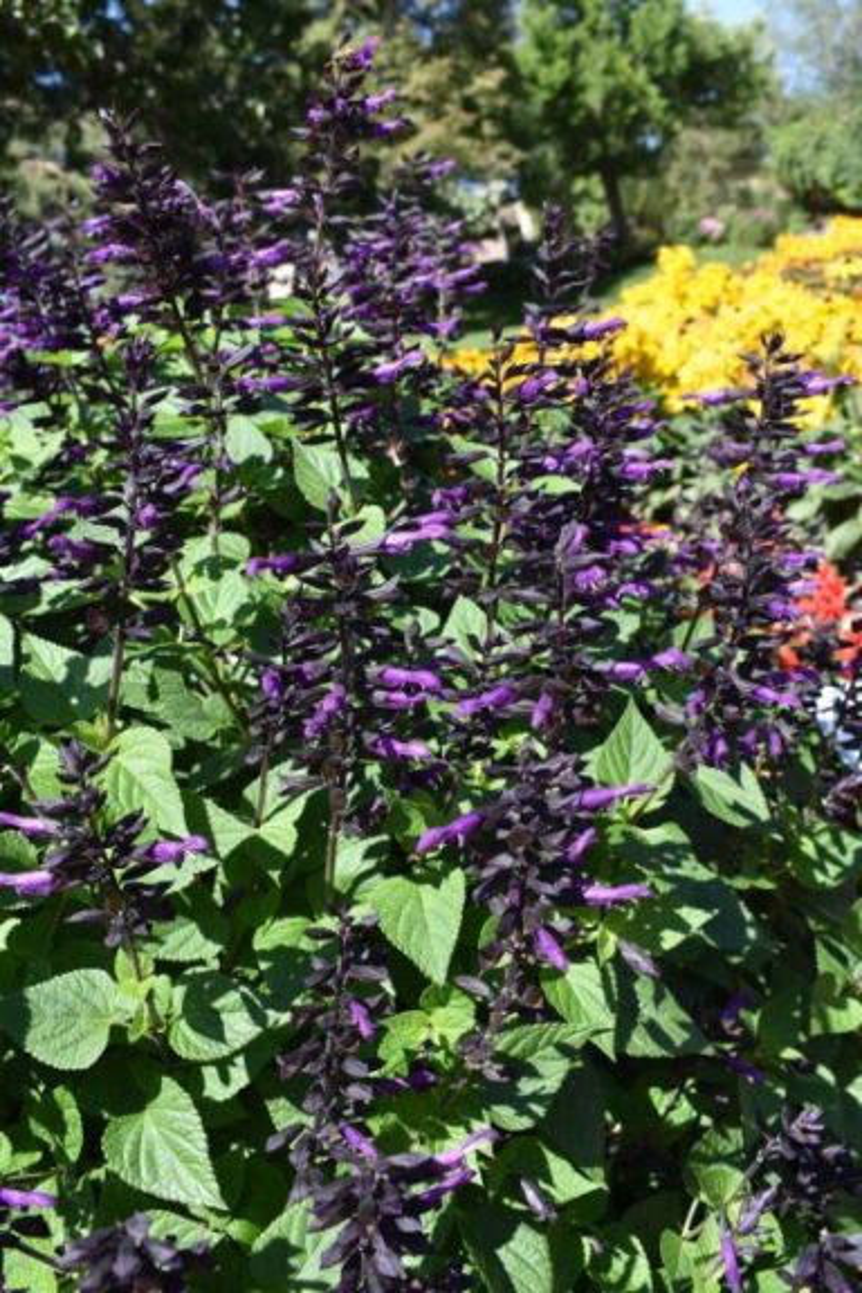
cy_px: 646
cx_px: 431
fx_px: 1185
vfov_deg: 57.2
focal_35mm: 33
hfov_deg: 40.0
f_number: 8
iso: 200
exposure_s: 1/250
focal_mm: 22
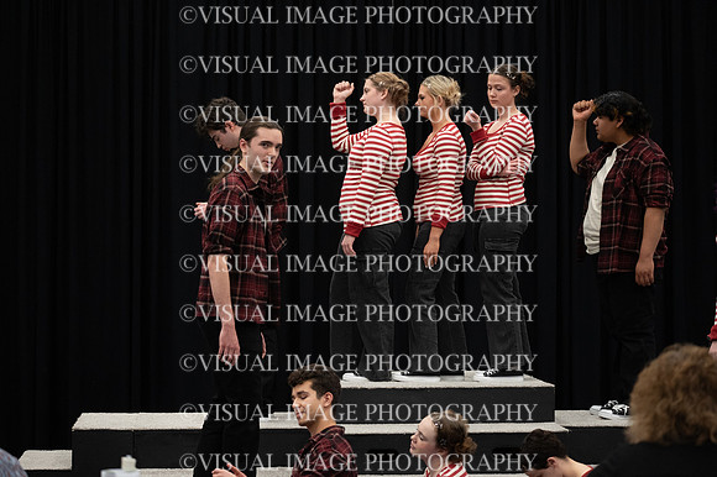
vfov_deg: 14.1
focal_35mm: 97
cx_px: 358
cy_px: 238
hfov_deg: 21.0
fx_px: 1931
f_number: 4.8
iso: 5000
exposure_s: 1/160
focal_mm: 97
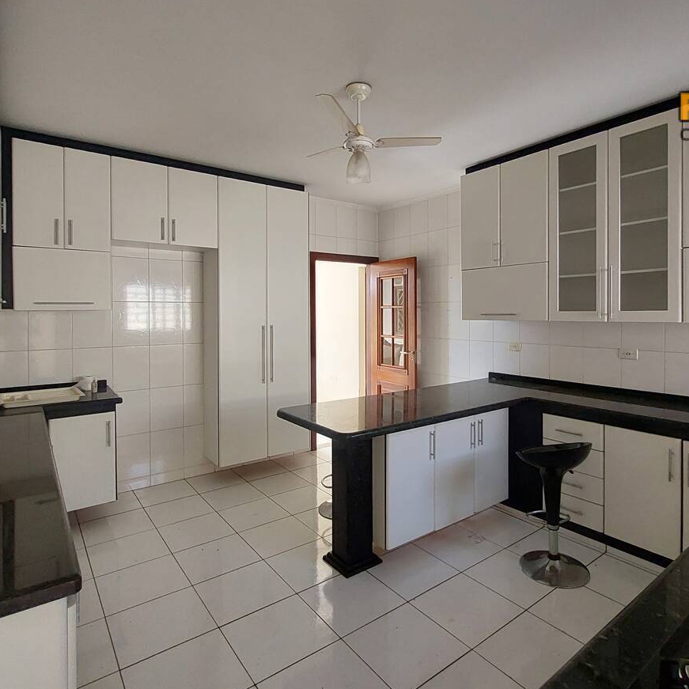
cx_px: 384
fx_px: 428
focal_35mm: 19
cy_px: 330
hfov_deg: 77.4
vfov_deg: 77.6
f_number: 2.2
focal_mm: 1.74
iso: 200
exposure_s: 1/50
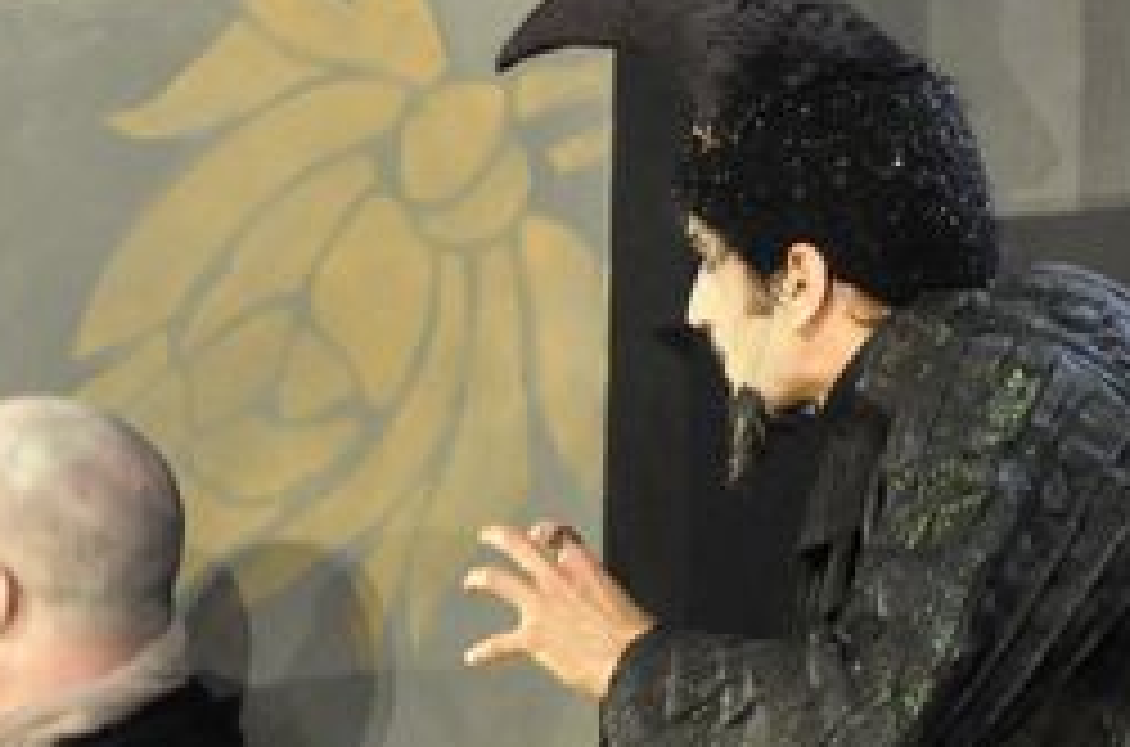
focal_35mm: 316
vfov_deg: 4.3
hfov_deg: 6.5
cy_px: 389
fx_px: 9894
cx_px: 1031
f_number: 5.3
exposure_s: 1/45
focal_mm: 66
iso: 3200
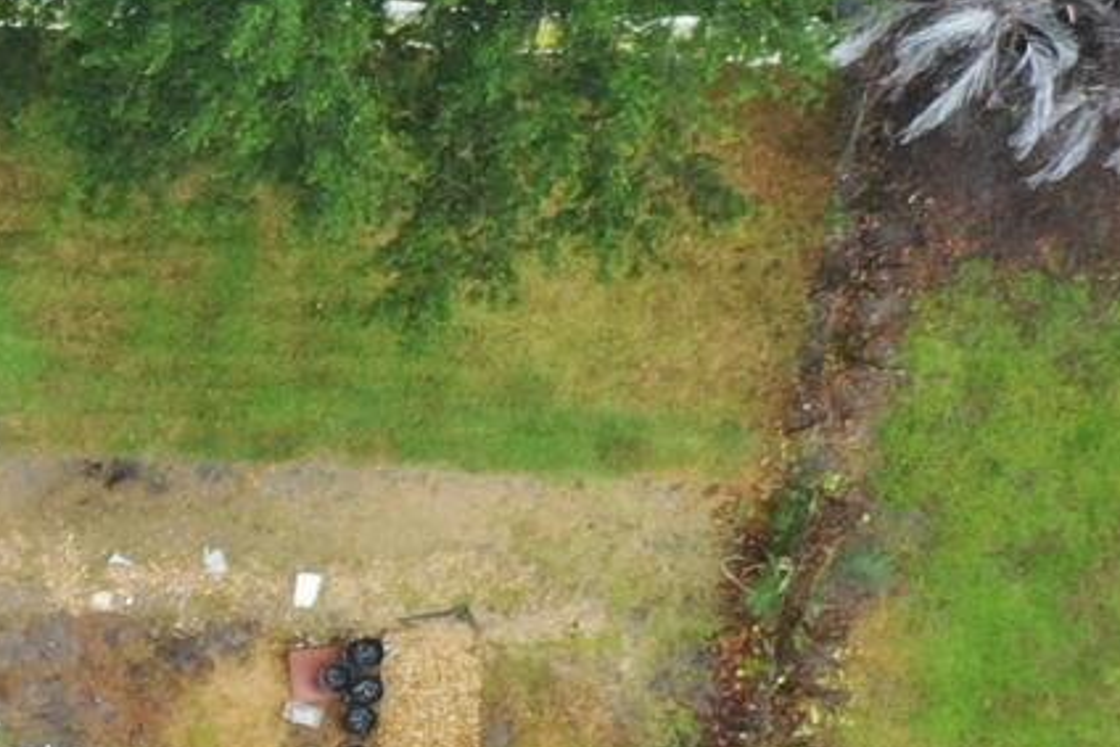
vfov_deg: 6.7
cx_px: -1511
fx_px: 6162
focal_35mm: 198
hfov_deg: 9.3
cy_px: 1420
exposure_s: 1/40
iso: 100
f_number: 10
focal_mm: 10.26
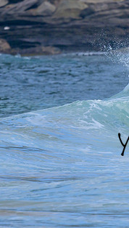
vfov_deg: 1.0
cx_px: 114
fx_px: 12842
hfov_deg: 0.6
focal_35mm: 2114
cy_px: 150
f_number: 6.3
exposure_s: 1/2000
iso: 500
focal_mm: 800
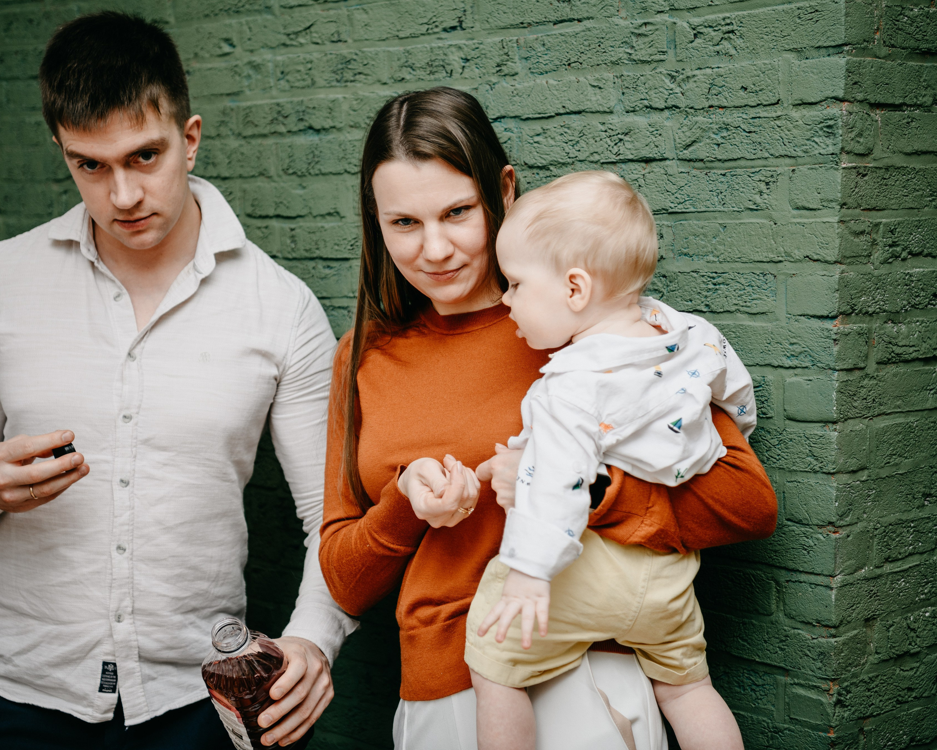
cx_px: 428
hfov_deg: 27.1
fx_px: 1942
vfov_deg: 21.9
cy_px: 349
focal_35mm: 70
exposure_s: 1/160
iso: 125
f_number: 3.2
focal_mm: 58
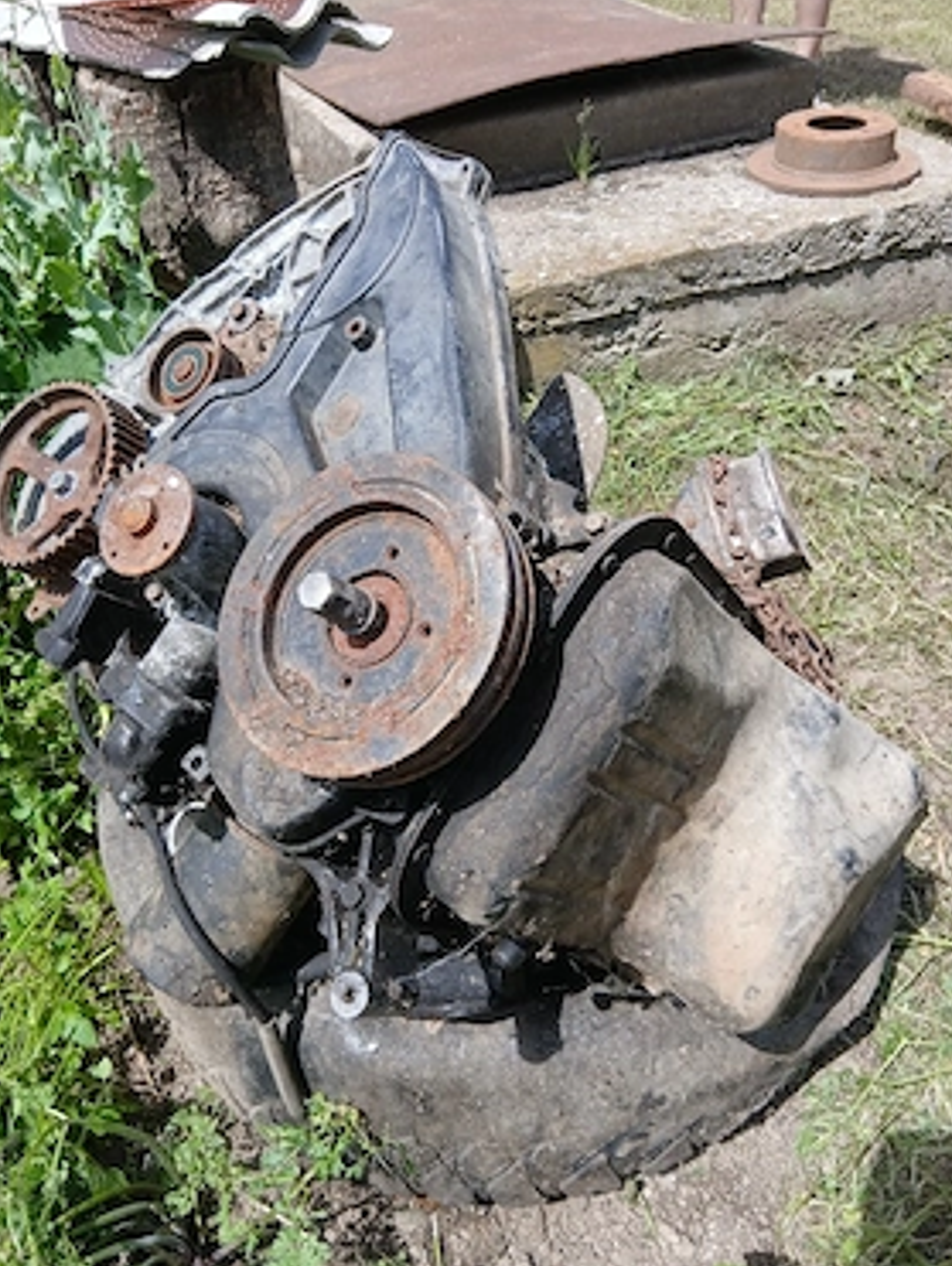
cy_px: 635
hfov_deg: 49.8
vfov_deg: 63.4
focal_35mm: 28
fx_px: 1025
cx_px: 495
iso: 20
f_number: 1.8
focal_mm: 3.98
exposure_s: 1/333
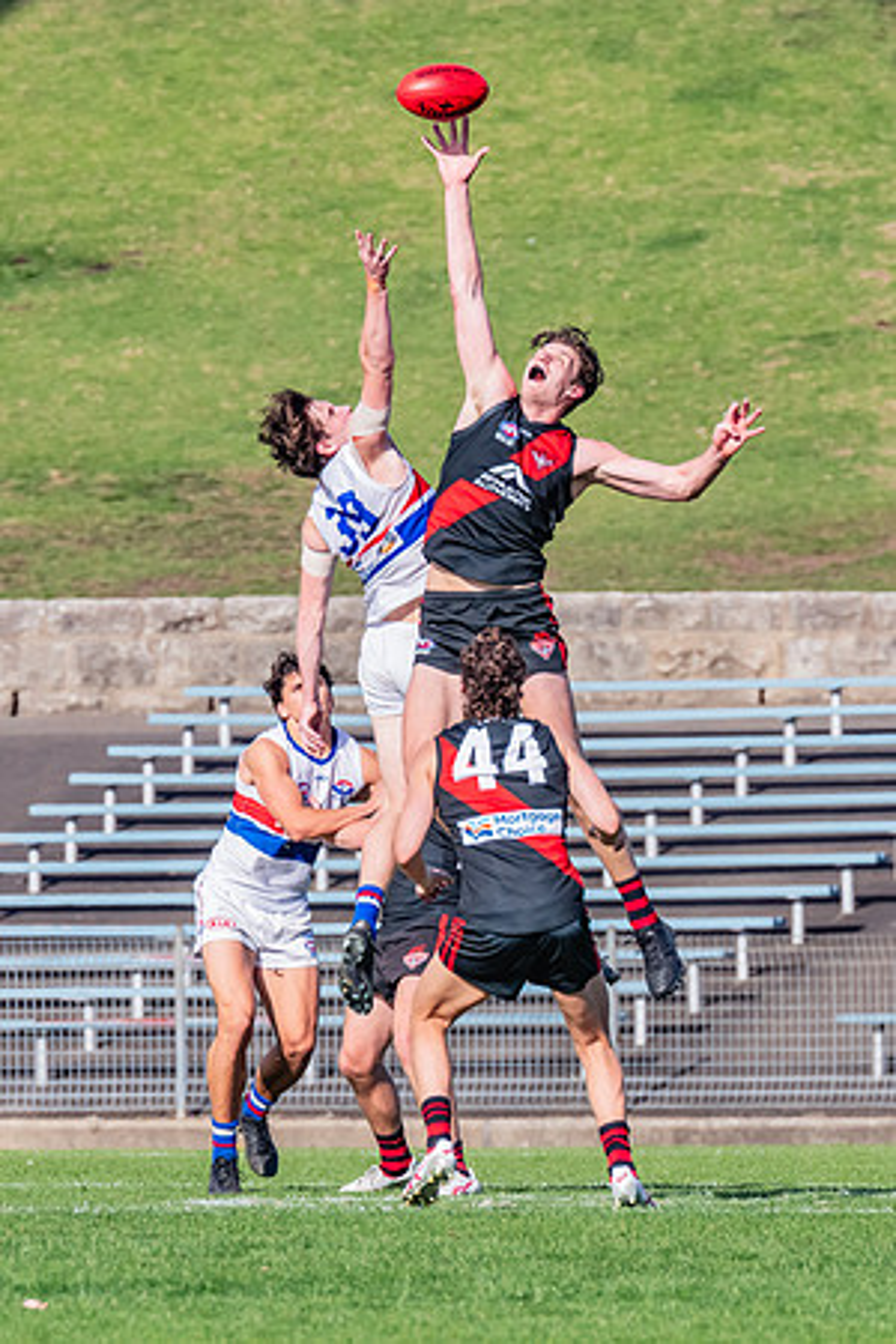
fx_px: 28170
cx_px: 605
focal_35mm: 755
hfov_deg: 1.8
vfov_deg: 2.7
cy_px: 662
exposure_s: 1/1600
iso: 800
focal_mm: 420
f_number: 10
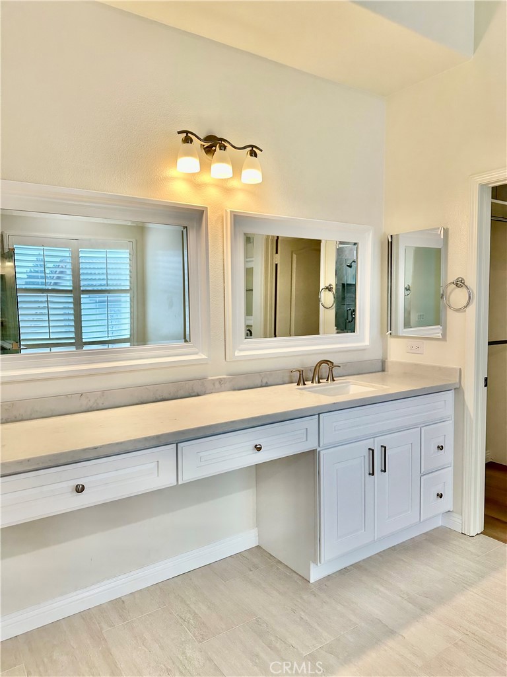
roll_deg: +0.6
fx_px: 469
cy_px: 338
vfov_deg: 71.6
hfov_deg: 56.8
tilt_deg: -3.4
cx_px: 254
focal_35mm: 24
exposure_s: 1/120
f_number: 1.78
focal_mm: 6.86
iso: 100
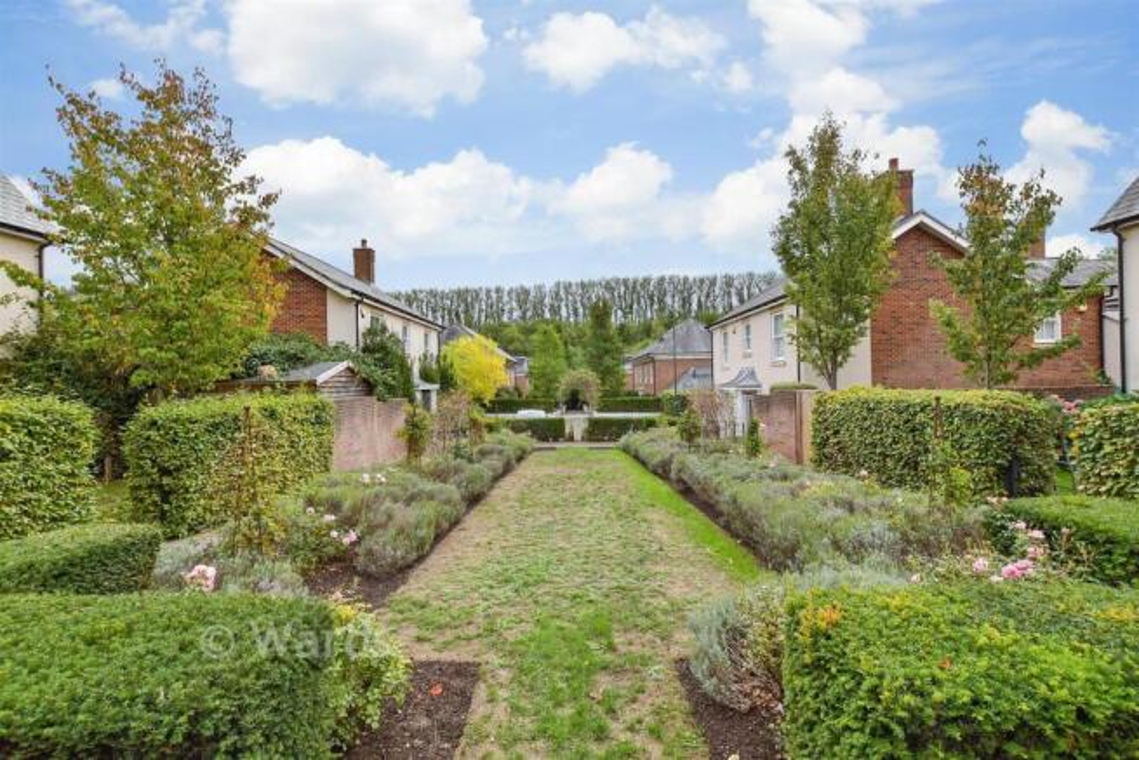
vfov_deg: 77.4
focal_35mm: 15
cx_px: 570
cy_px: 380
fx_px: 475
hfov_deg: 100.4
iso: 320
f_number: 8
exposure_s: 1/320
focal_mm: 10
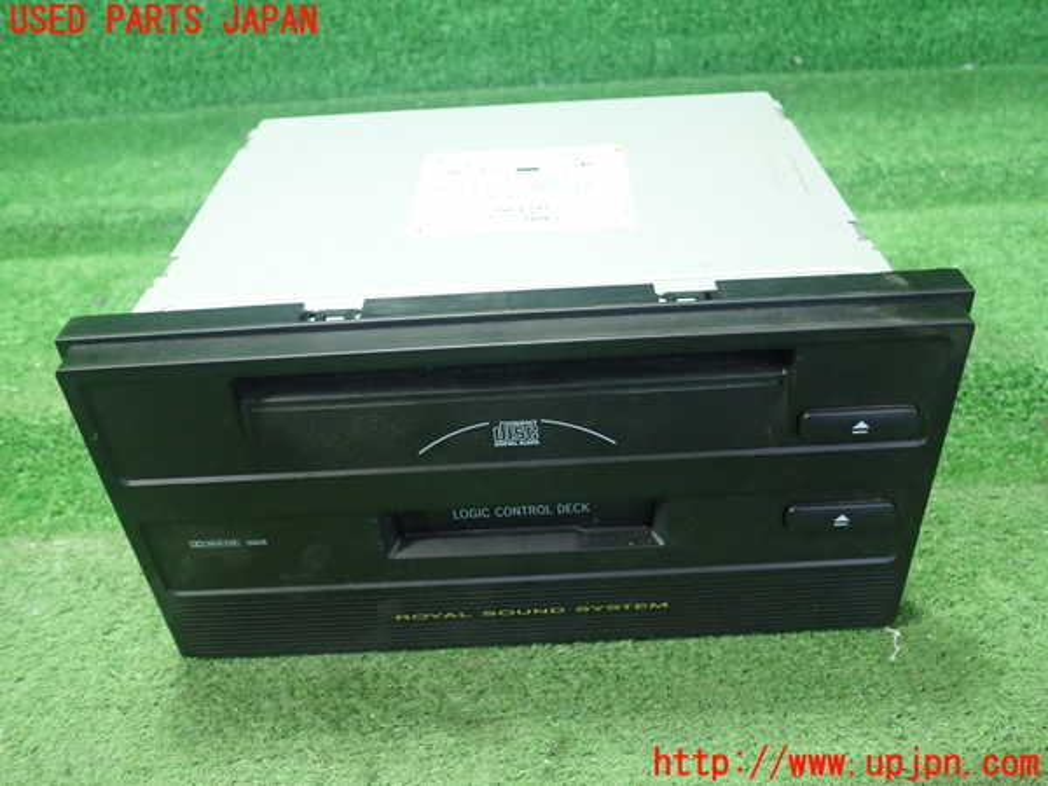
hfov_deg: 60.0
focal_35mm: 30
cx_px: 524
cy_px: 393
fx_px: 908
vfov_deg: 46.8
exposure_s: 1/125
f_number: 2.3
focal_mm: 5.5
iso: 640
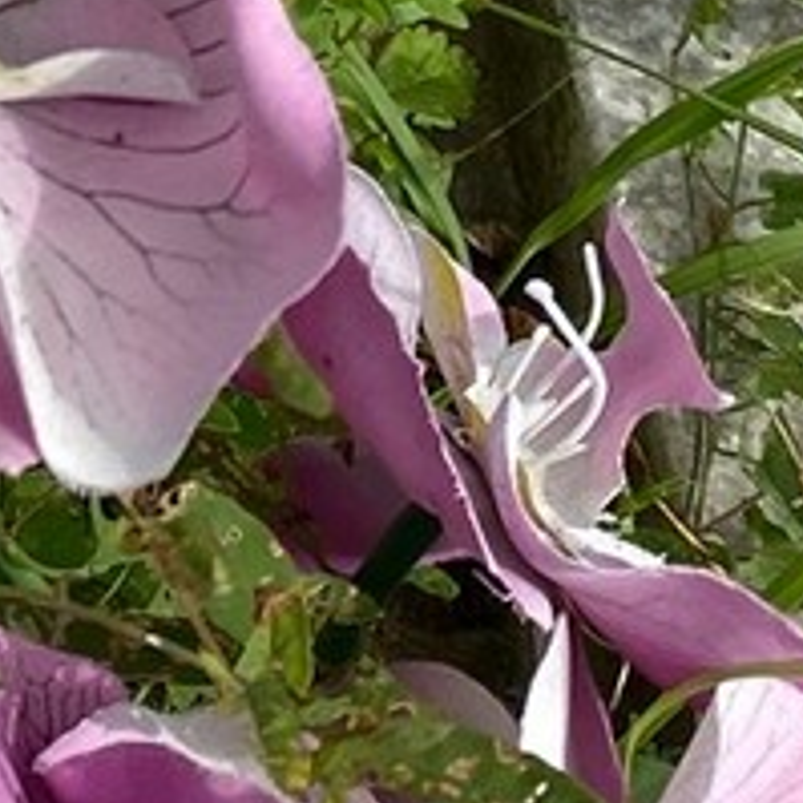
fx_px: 4357
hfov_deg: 10.1
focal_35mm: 166
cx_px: -492
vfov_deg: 9.4
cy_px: -1142
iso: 32
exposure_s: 1/2463
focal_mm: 4.25
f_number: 1.8
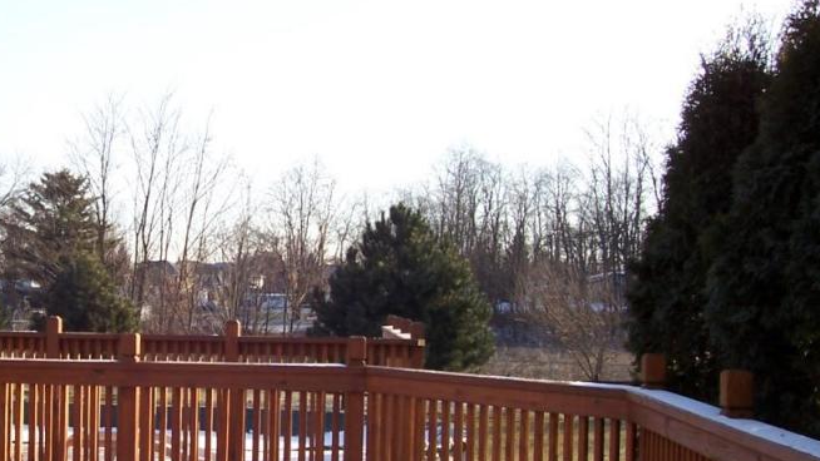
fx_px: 1261
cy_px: 293
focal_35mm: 58
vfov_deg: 20.7
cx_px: 189
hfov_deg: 35.1
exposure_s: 1/180
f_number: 5.6
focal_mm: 5.6
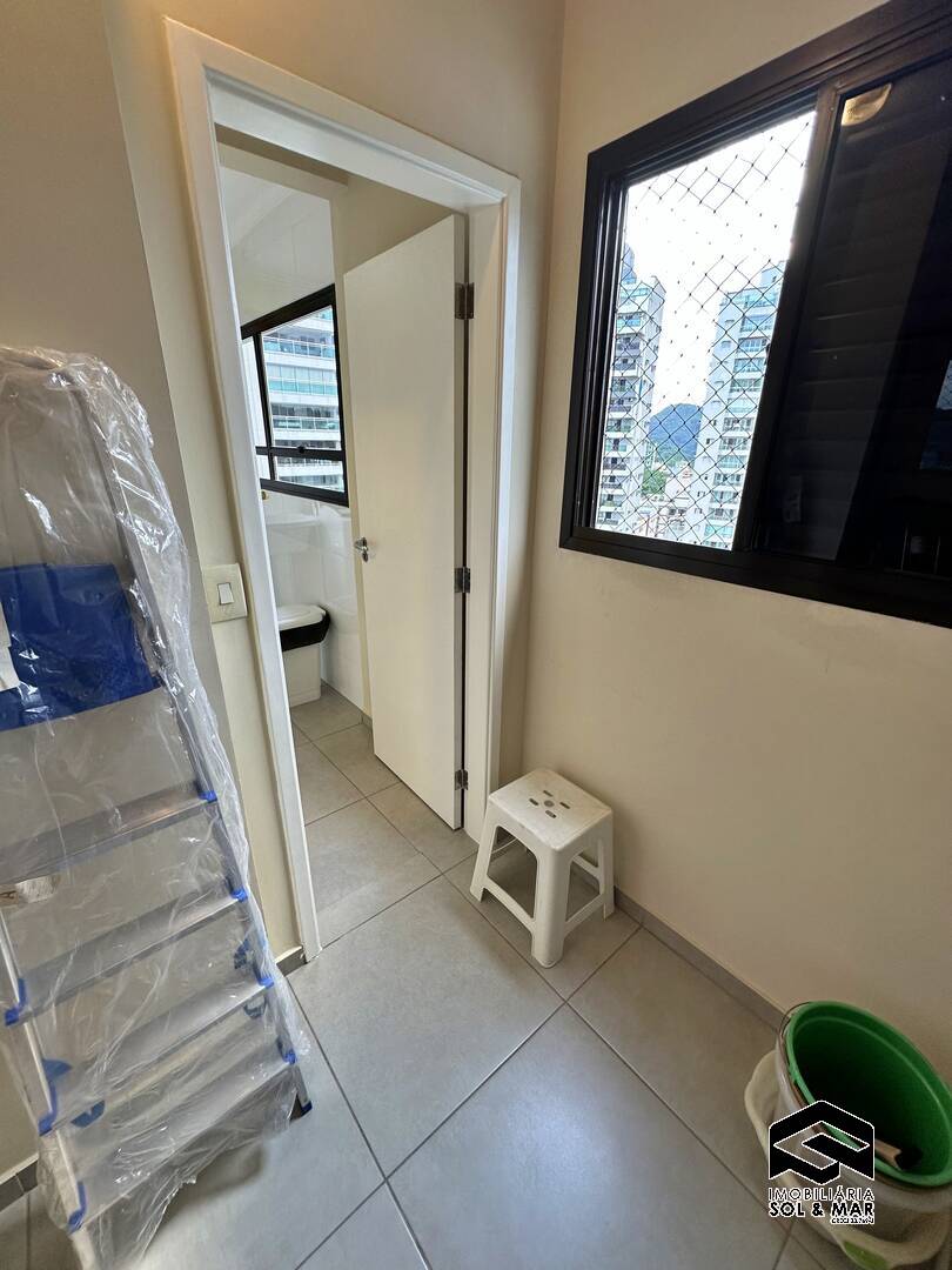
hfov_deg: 85.7
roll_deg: -1.7
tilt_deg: -20.4
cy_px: 635
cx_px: 476
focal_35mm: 14
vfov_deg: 102.1
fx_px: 513
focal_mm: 2.22
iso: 100
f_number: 2.2
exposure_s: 1/120
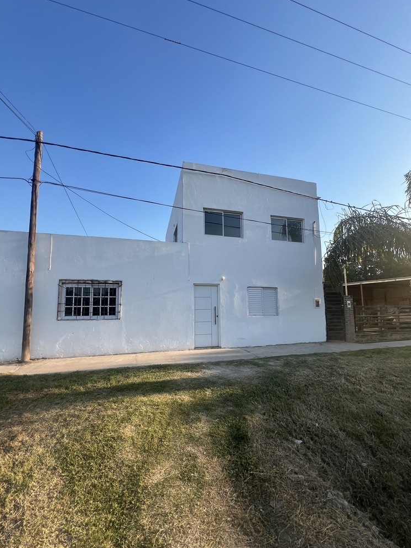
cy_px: 290
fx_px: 222
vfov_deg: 102.0
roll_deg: +1.6
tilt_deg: +5.7
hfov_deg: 85.6
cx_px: 216
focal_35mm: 14
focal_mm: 1.57
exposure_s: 1/747
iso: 32
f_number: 1.8
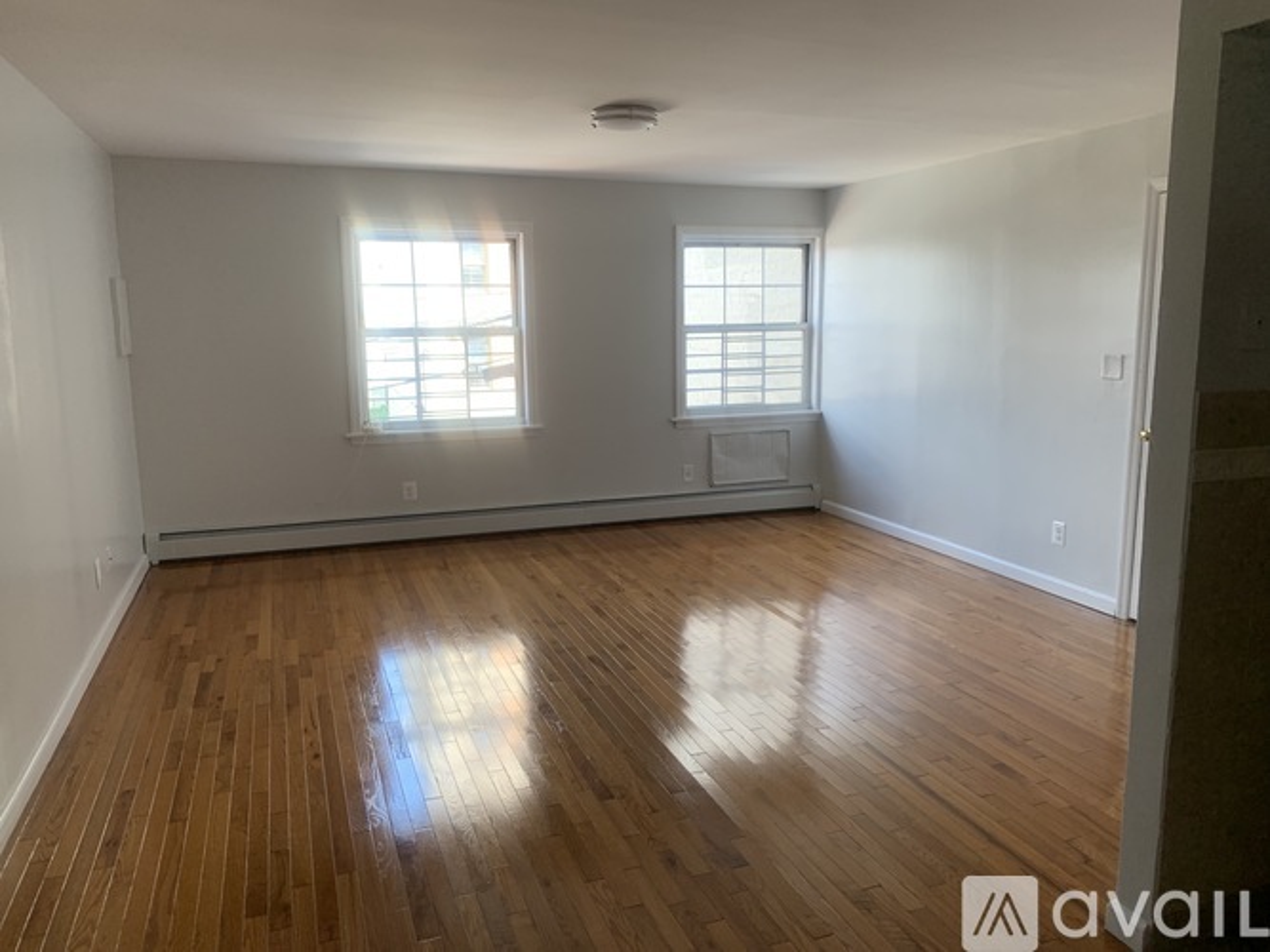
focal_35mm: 26
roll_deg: +0.2
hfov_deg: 67.3
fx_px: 954
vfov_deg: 53.0
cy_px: 476
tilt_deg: -7.8
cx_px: 635
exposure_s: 1/121
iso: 80
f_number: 1.8
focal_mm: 4.25
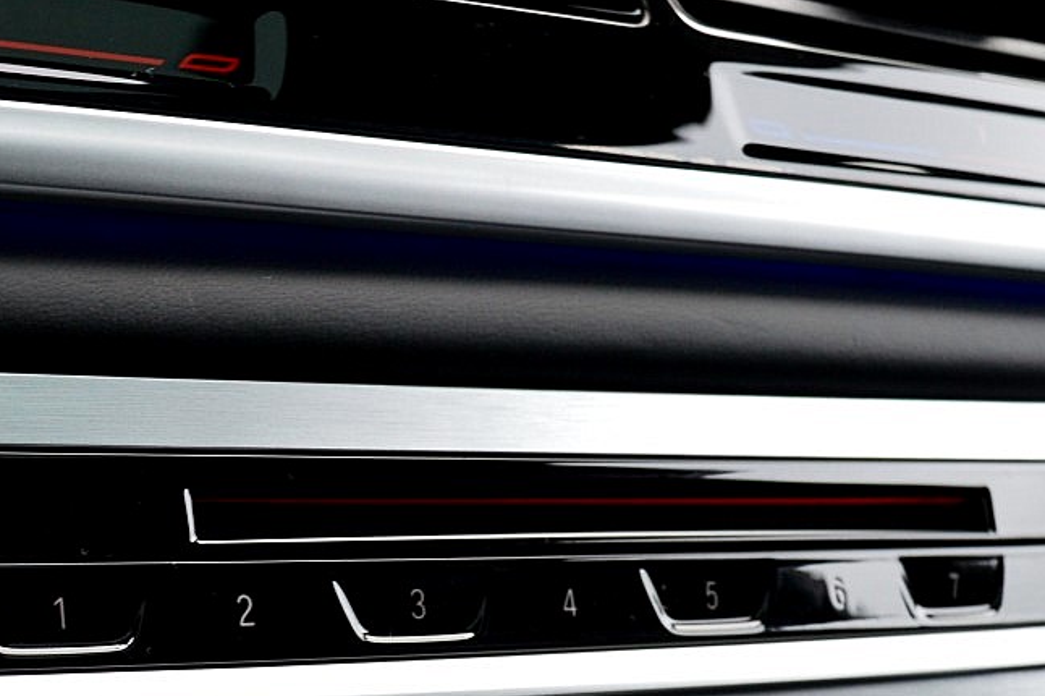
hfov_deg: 21.2
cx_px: 108
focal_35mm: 94
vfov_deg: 14.2
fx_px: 2735
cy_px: 754
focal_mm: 25
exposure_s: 1/60
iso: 640
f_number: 8
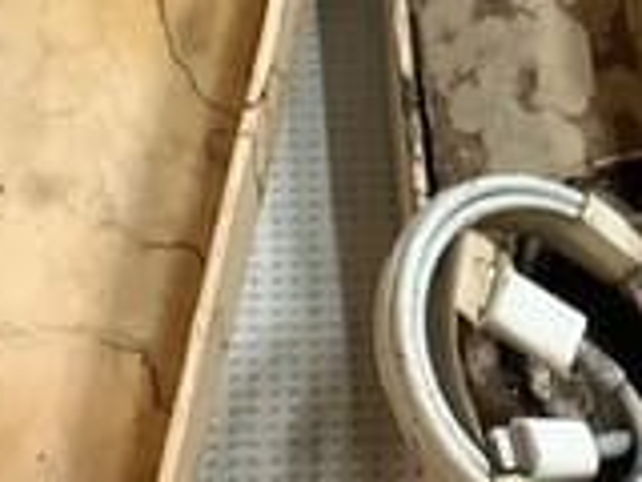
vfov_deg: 15.0
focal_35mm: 97
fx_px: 1799
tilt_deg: -59.9
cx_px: 429
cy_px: 14
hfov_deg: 20.2
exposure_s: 1/50
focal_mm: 3.3
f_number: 2.4
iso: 125
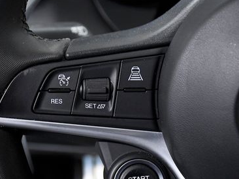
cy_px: 84
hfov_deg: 19.4
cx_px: 79
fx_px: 697
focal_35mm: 101
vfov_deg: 14.6
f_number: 4.5
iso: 2500
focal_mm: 40
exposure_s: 1/80
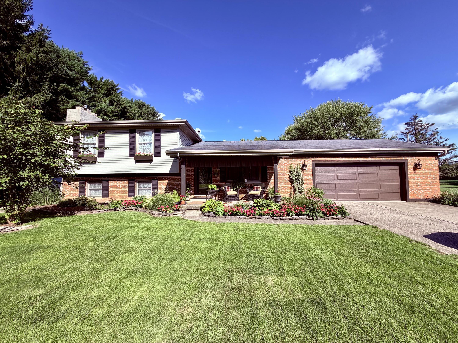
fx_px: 185
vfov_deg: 85.7
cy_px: 172
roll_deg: +0.5
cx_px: 229
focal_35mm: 14
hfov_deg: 102.1
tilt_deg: +2.2
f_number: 2.2
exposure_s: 1/770
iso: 25
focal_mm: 2.22
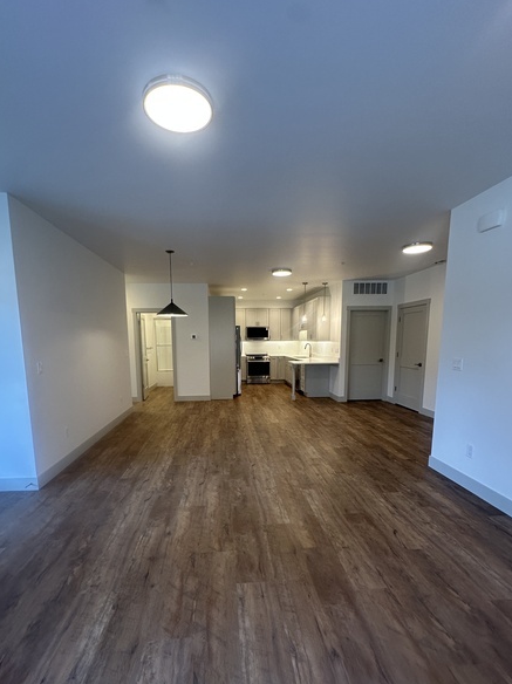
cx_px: 241
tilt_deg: -7.2
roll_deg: -0.1
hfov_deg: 78.0
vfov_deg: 94.1
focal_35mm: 16
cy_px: 384
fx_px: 316
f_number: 2.2
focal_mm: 2.22
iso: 160
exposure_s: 1/120
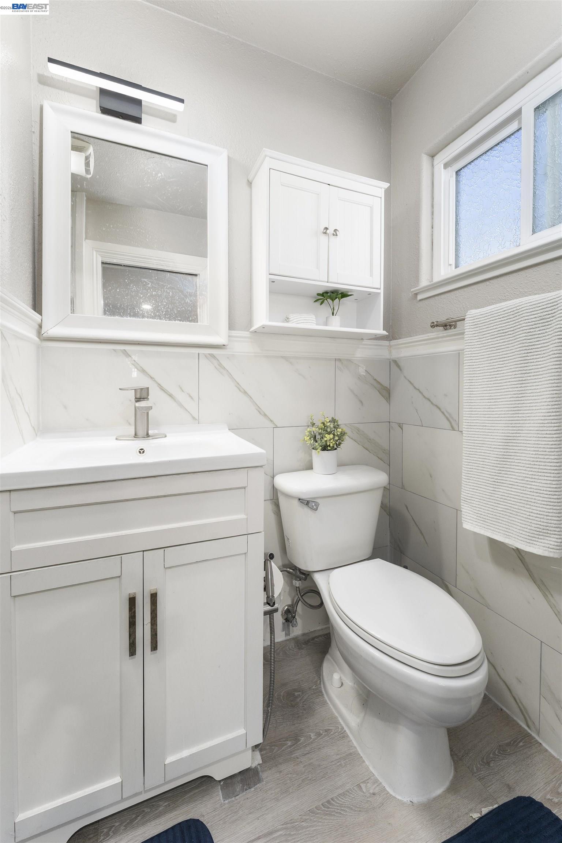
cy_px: 422
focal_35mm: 14
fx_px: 328
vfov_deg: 104.3
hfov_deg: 81.2
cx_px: 281
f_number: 7.1
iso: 400
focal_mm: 14
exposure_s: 1/13
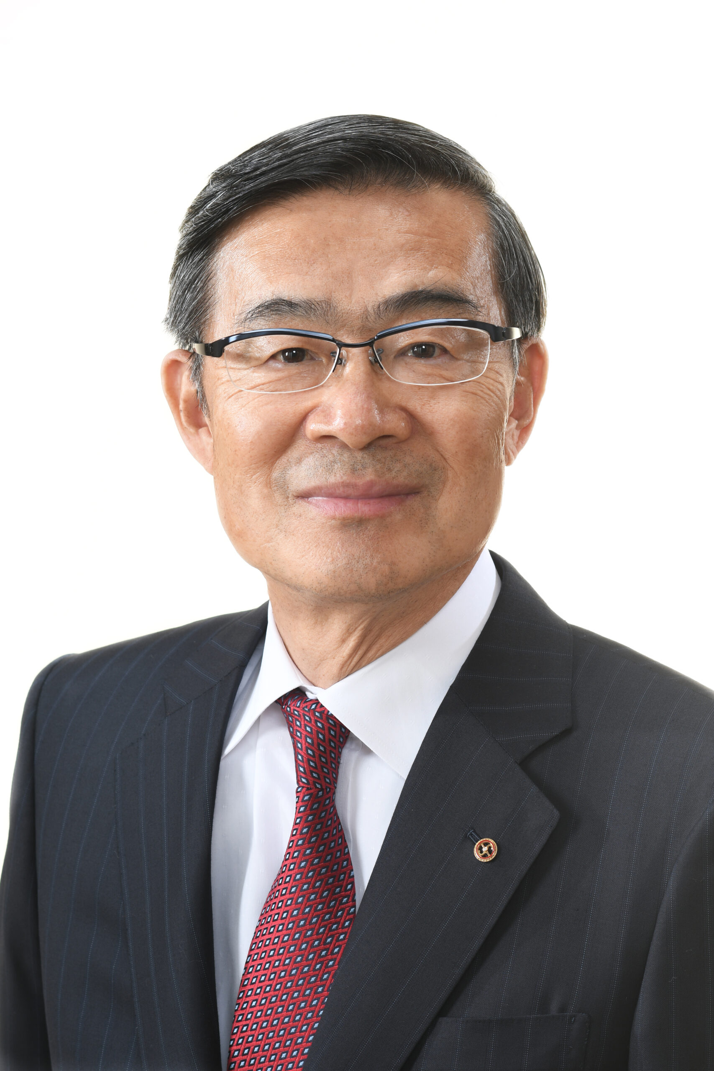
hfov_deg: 10.8
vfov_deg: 16.1
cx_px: 357
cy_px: 536
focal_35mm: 127
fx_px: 3777
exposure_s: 1/200
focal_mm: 85
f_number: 8
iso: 100
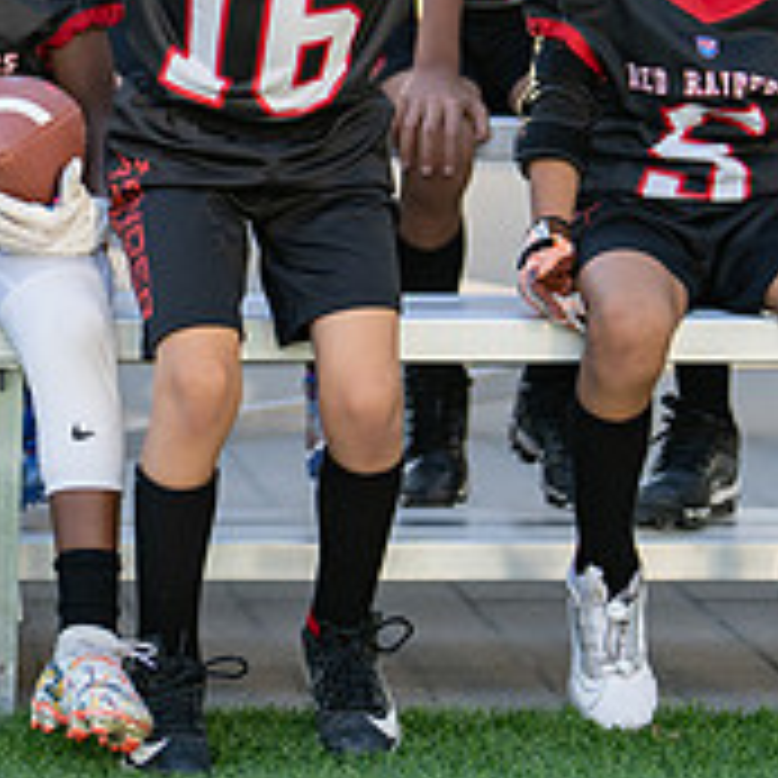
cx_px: 248
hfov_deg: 8.0
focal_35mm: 220
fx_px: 5594
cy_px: 100
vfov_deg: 7.9
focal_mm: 50
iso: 100
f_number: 1.2
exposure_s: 1/1000
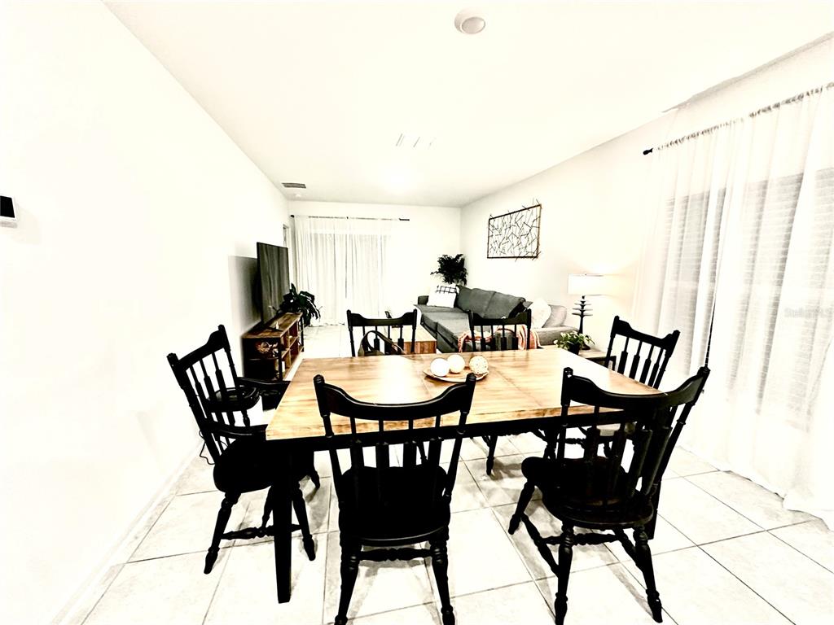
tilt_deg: -9.4
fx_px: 337
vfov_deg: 85.7
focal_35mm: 14
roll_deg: -1.1
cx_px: 417
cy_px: 312
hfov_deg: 102.1
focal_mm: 2.22
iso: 500
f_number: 2.2
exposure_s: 1/60
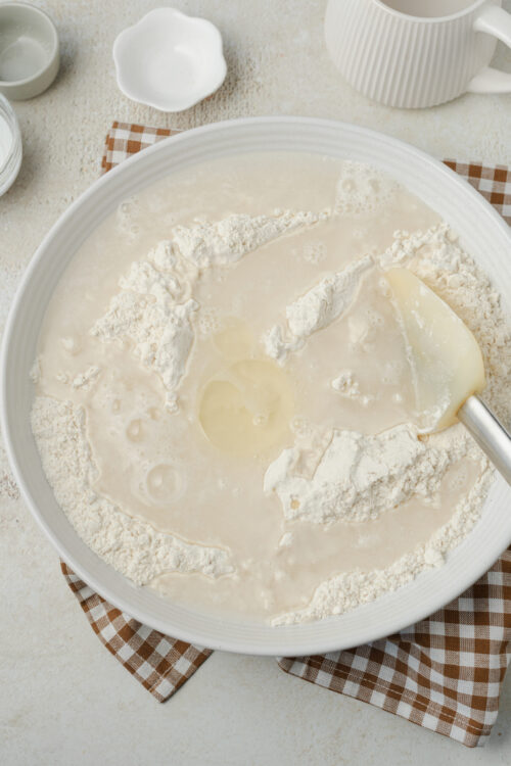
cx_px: 256
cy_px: 383
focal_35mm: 50
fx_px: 1065
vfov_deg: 39.6
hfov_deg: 27.0
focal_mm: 50
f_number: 6.3
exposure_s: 1/30
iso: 200
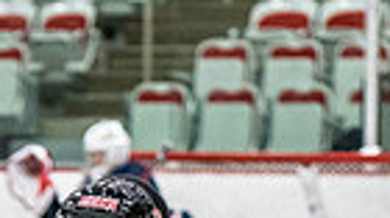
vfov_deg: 2.3
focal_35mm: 524
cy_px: 614
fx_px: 5406
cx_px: 105
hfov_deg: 4.1
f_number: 2.8
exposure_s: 1/640
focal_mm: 100
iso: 2200
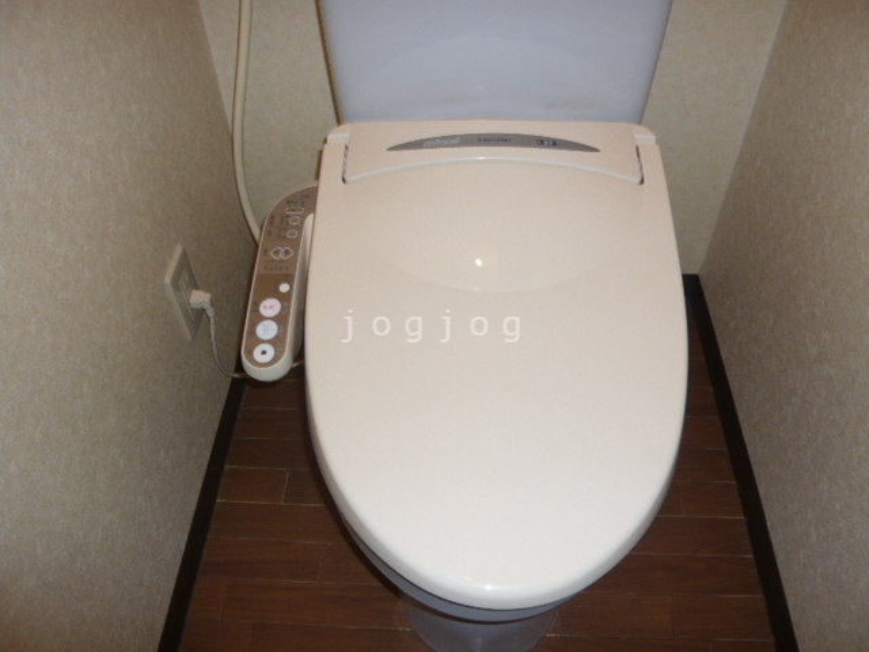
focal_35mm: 28
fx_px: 703
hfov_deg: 63.4
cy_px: 326
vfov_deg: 49.7
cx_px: 434
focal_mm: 4.6
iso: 100
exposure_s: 1/30
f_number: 2.8
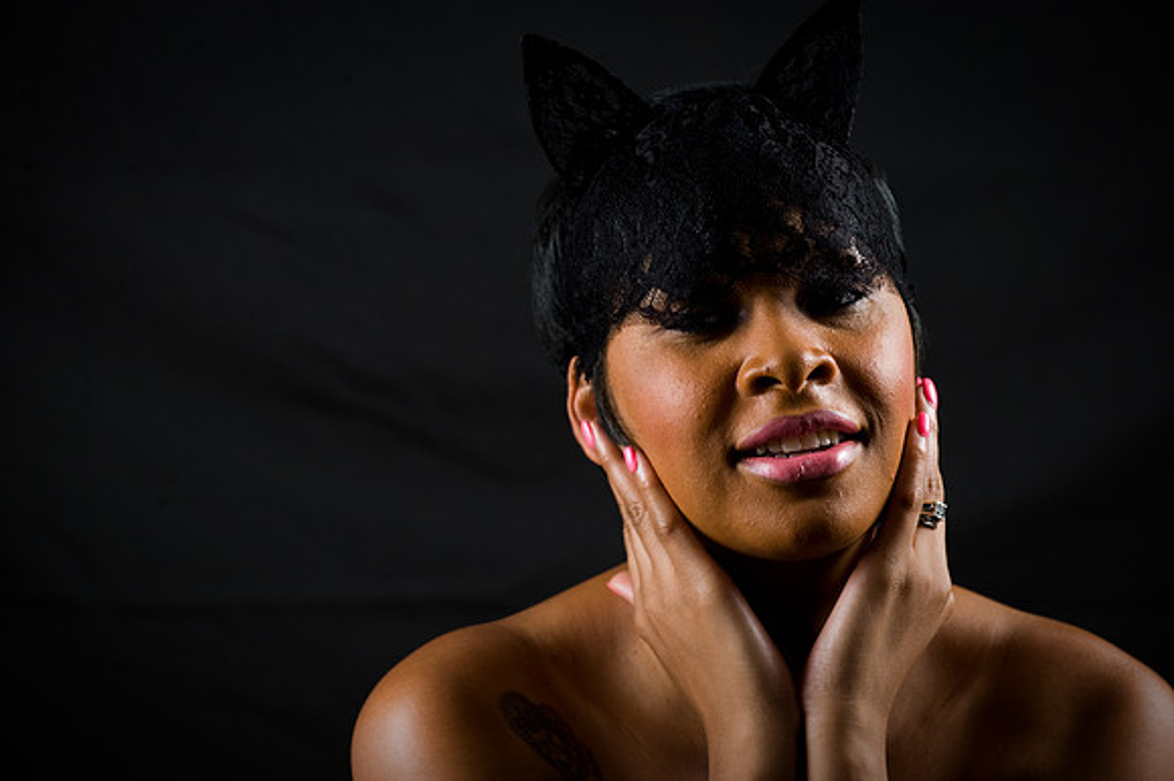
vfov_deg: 8.8
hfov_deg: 13.3
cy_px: 390
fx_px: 5052
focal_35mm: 155
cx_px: 587
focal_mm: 155
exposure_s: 1/125
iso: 200
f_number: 5.6
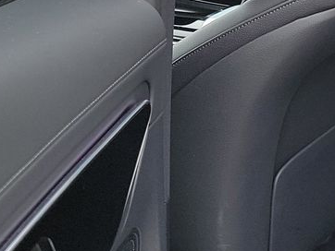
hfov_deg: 16.8
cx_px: 506
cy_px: 78
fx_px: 1027
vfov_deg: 14.0
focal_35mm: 106
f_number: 1.8
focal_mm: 6.7
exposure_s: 1/119
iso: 58
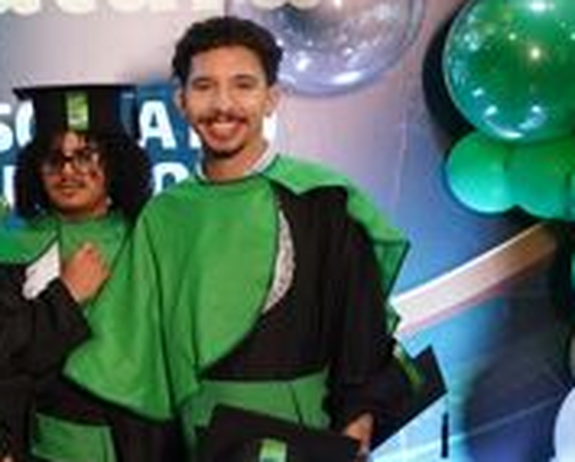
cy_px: 358
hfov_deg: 20.0
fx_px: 1567
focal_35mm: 92
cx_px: -29
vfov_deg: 16.6
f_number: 3.5
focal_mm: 29
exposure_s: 1/100
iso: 1600
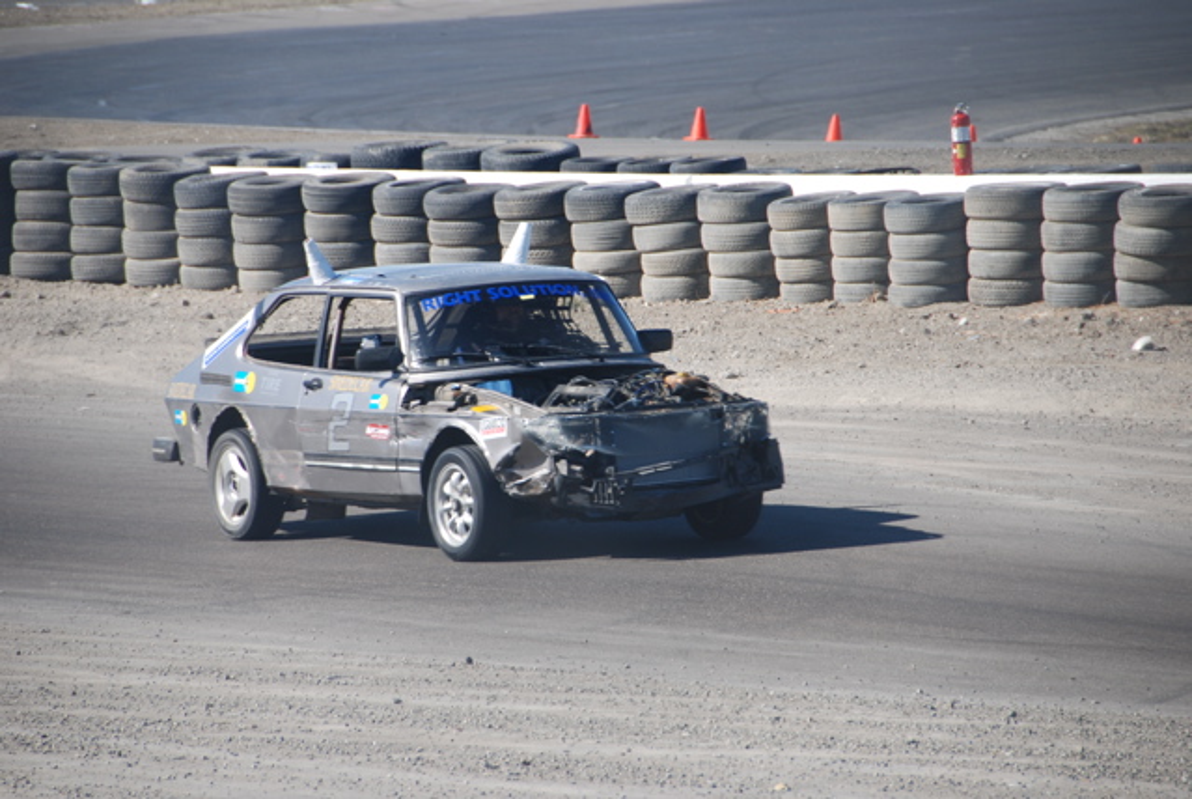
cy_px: 400
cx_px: 596
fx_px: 9947
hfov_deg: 6.9
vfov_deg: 4.6
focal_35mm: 300
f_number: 5.6
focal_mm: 200
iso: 200
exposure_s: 1/640
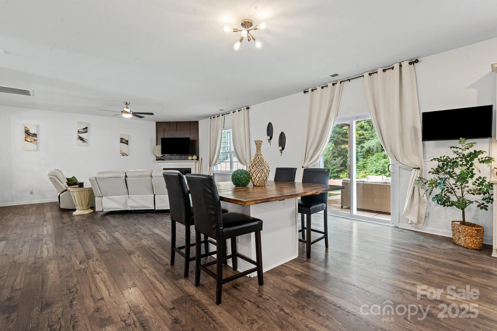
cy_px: 166
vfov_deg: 73.7
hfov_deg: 96.7
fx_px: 221
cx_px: 248
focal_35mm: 16
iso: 100
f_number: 11
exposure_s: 1
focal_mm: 16
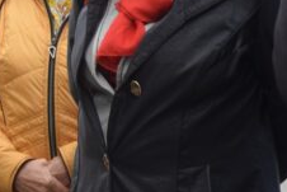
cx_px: -155
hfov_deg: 3.8
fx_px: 4265
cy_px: -27
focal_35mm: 535
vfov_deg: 2.6
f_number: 7.1
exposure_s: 1/200
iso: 400
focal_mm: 105
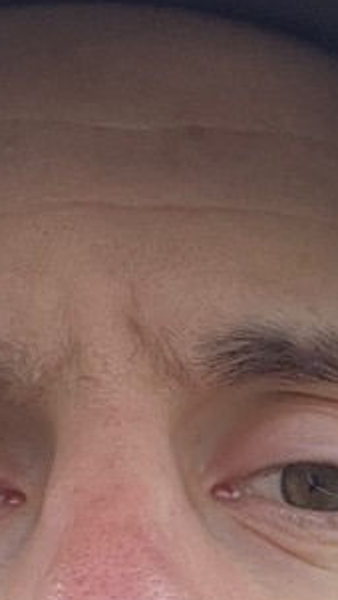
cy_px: 977
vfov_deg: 11.7
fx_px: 2755
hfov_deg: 6.9
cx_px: 567
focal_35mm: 173
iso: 40
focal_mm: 2.71
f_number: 2.2
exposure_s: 1/121
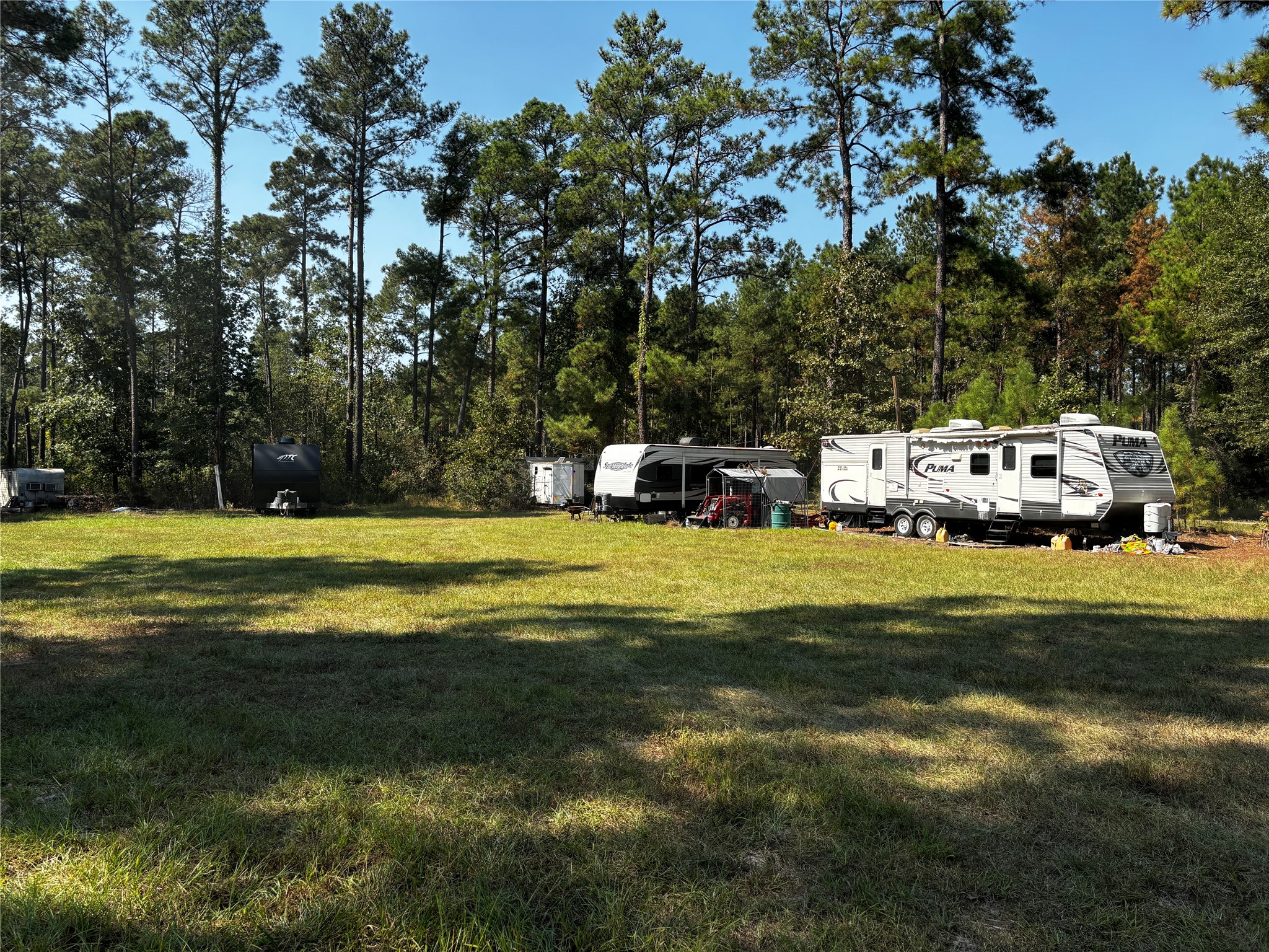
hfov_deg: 67.3
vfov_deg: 53.1
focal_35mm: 26
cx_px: 634
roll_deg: -1.1
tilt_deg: -0.7
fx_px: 953
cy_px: 476
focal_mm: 5.96
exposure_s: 1/1543
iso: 50
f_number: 1.6
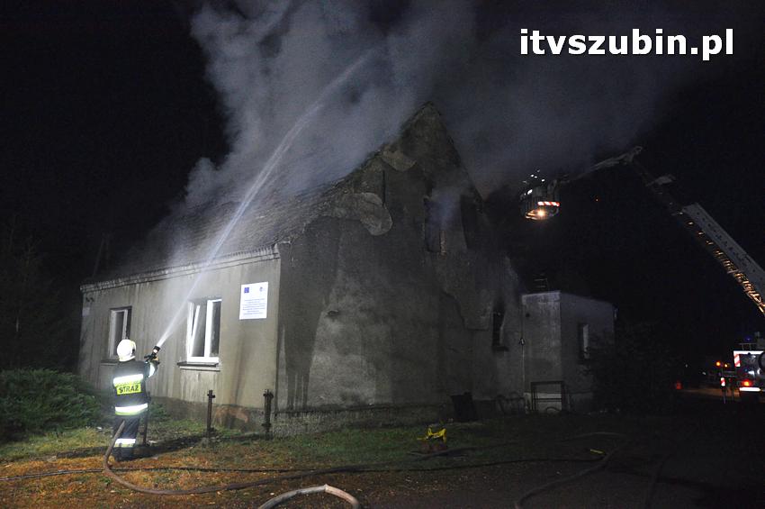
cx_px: 382
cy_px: 254
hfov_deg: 67.4
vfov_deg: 47.8
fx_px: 573
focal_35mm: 27
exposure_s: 1/60
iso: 2500
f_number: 5.6
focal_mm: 18
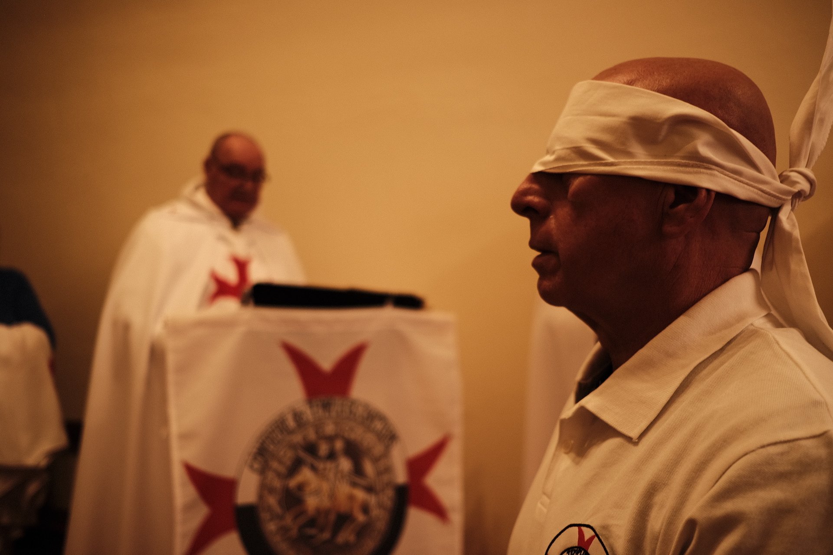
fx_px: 810
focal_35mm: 35
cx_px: 416
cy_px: 278
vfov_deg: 37.9
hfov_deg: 54.4
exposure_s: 1/34
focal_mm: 23
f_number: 2
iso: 250
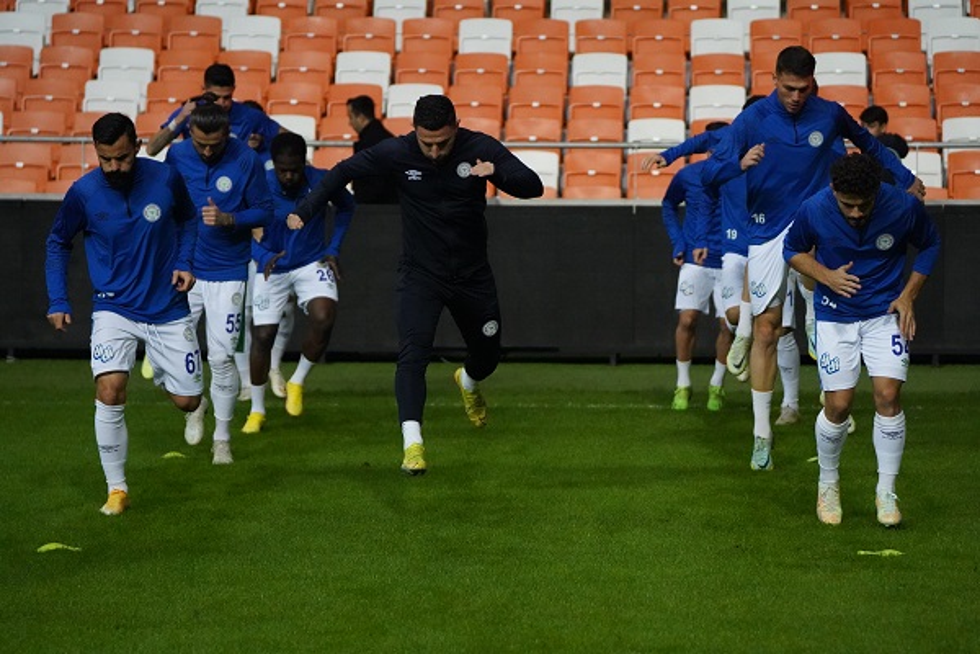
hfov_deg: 12.7
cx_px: 490
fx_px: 4410
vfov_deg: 8.5
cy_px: 327
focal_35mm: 162
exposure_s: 1/2000
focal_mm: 162
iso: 12800
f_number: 5.6
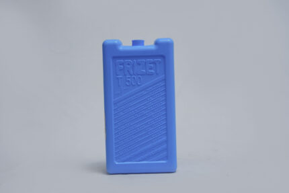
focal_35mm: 70
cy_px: 96
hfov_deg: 28.8
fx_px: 562
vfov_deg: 19.5
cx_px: 144
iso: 6400
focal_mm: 70
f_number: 16
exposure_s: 1/160
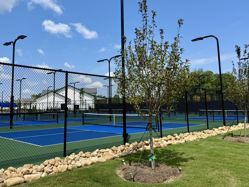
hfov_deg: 58.2
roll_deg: -0.5
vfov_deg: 45.4
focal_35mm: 31
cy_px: 82
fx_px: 223
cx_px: 110
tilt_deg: +5.3
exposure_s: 1/4975
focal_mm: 6.76
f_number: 1.78
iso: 80
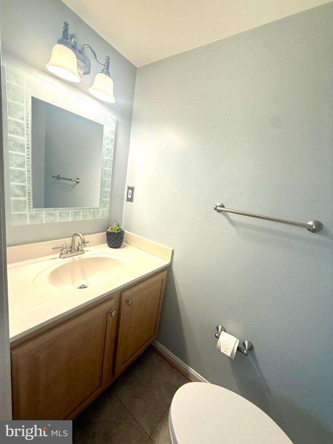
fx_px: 180
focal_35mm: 14
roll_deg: -8.5
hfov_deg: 85.7
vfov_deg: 102.1
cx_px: 166
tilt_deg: -9.2
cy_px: 222
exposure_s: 1/120
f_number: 2.2
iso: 125
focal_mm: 2.22
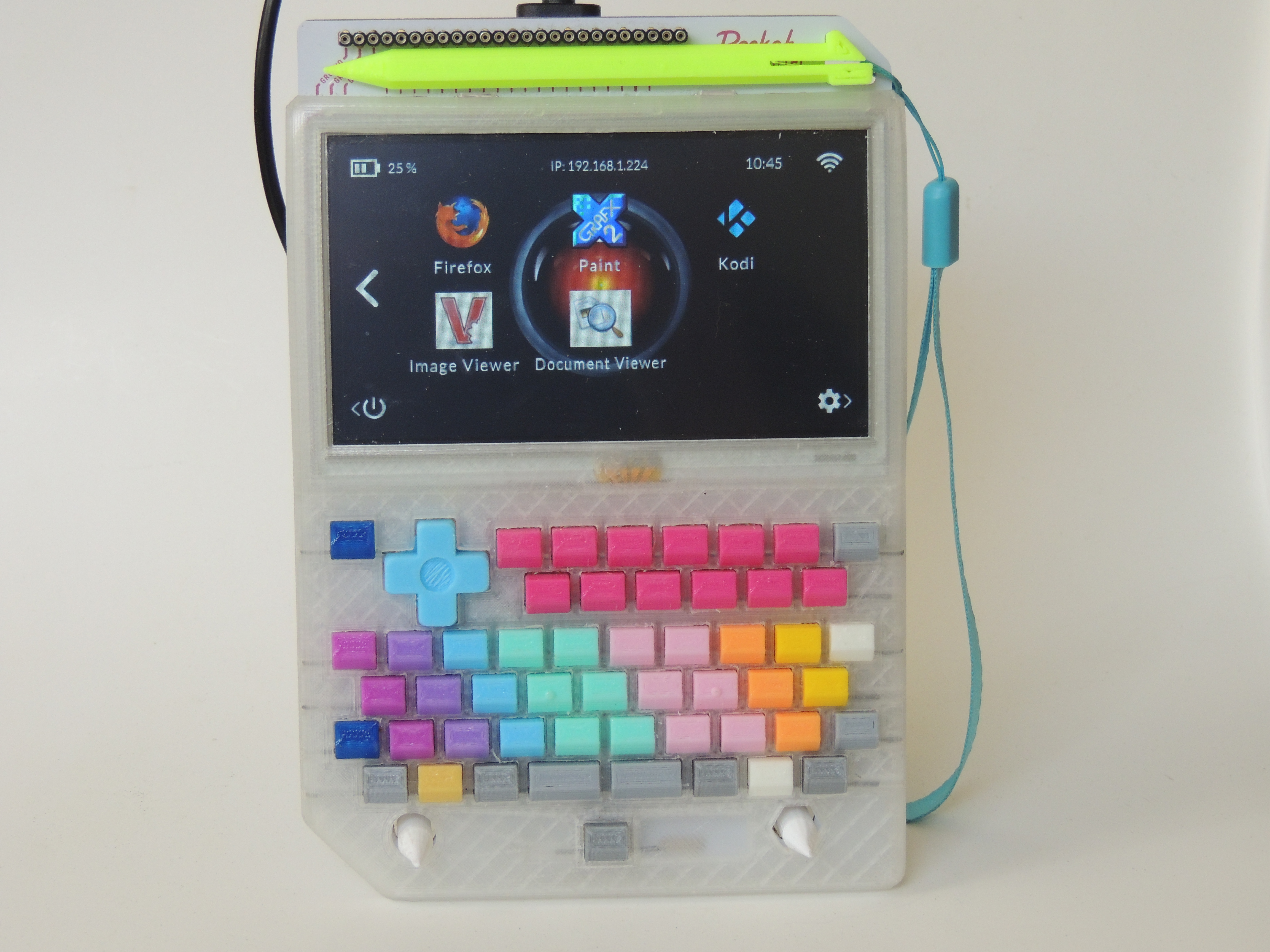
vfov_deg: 17.4
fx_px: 3119
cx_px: 635
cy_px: 476
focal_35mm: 85
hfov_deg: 23.0
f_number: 4
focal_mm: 15.1
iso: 400
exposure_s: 1/80
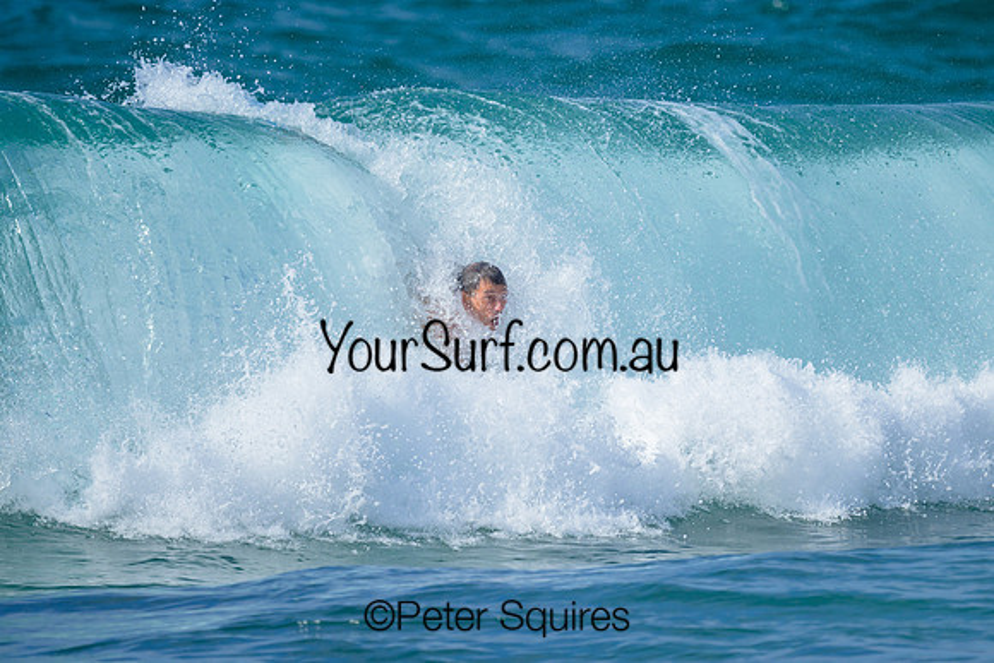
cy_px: 356
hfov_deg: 1.9
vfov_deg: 1.3
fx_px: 30334
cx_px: 483
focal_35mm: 1098
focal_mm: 800
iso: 200
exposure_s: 1/2000
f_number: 6.3
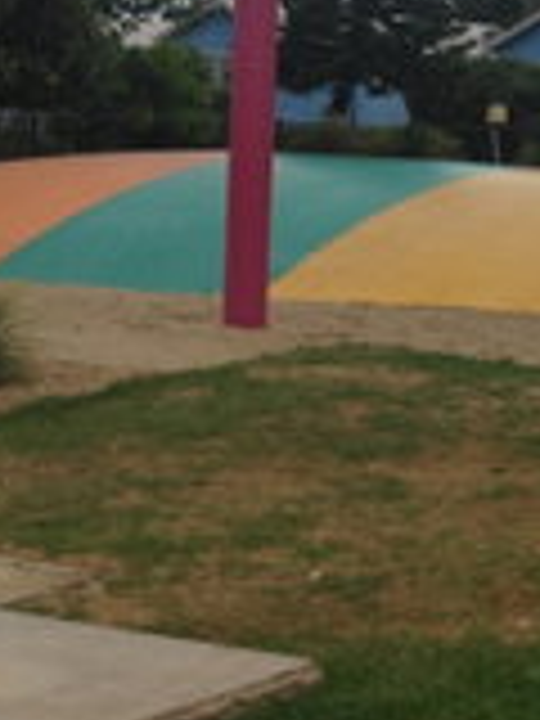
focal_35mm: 99
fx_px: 2059
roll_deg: -2.8
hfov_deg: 13.9
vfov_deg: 19.3
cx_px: 837
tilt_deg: +4.2
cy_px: 18
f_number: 2.4
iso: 50
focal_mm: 4.12
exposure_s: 1/1642
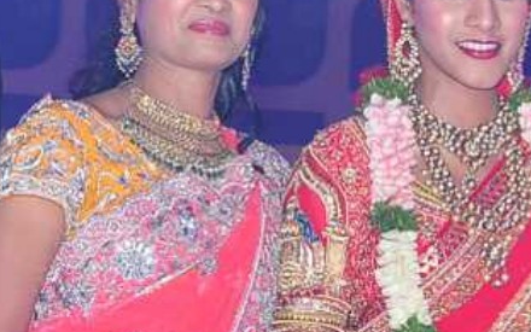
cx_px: 723
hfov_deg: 8.2
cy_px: 528
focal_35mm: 251
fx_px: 3632
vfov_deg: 5.2
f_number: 6.3
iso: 400
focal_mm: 32
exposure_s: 1/125
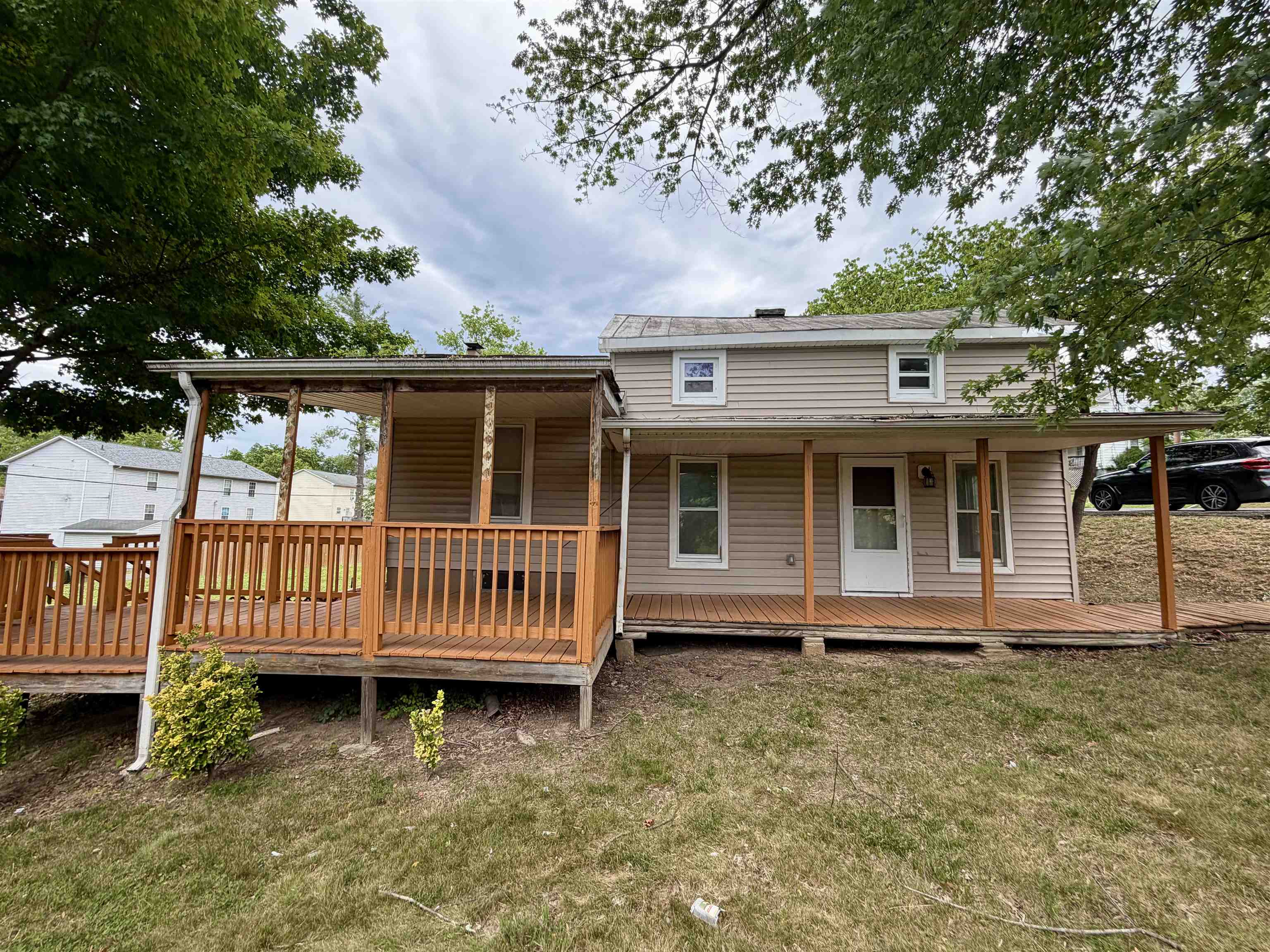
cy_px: 476
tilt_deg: +5.4
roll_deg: -0.8
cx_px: 635
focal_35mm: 14
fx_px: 514
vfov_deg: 85.7
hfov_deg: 102.1
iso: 40
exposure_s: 1/535
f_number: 2.2
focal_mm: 2.22
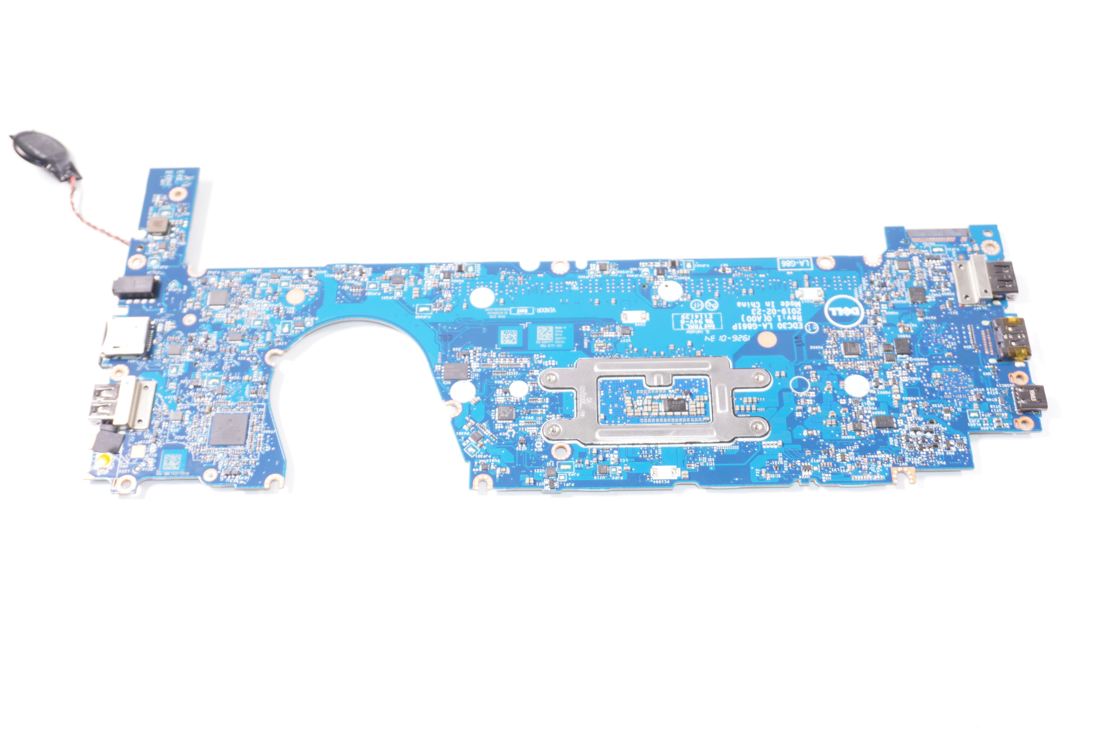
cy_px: 366
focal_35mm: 40
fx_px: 1240
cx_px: 552
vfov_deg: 33.0
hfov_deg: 48.0
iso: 250
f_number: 5.6
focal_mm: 27
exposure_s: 1/50
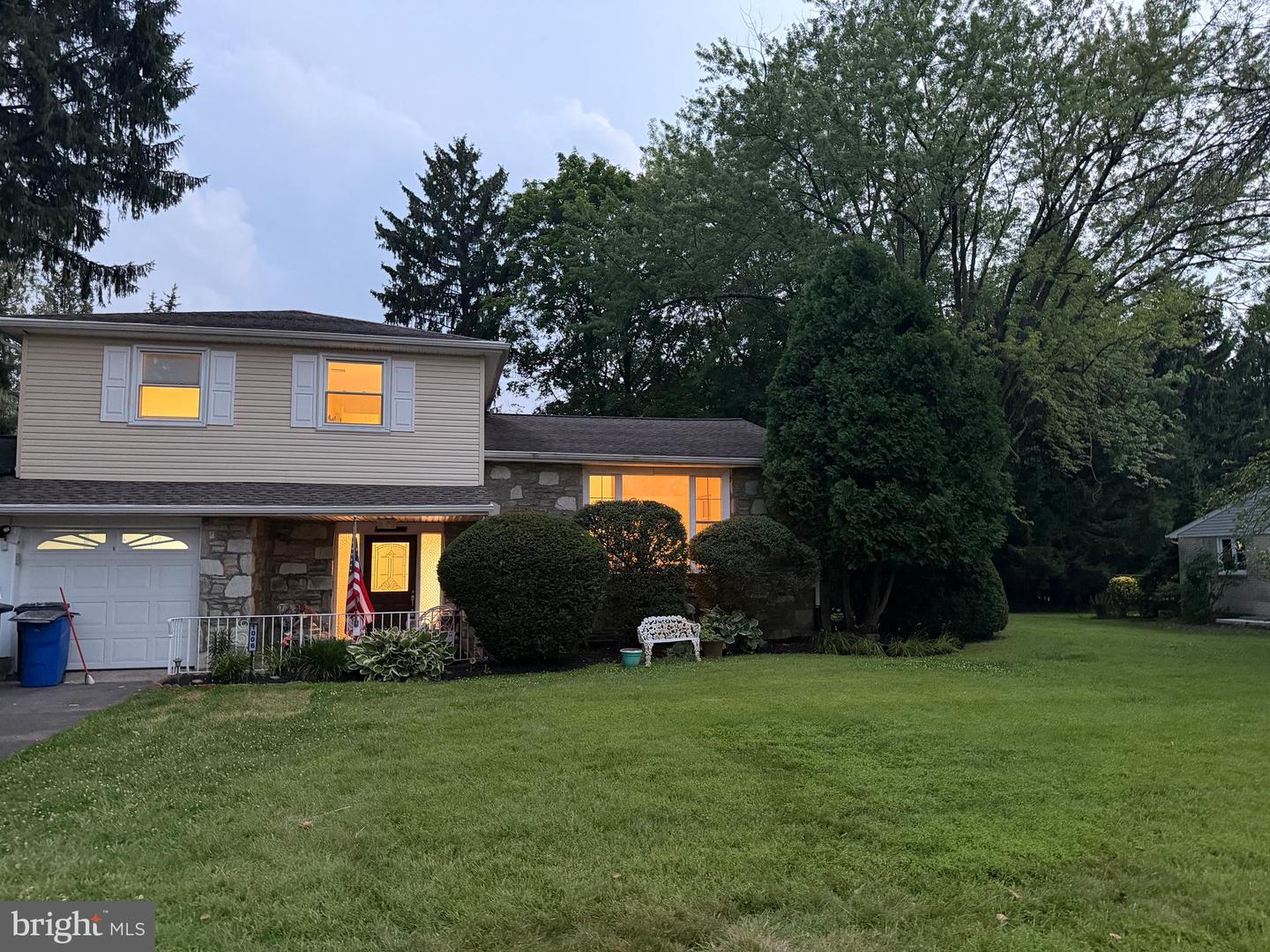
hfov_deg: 71.6
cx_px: 635
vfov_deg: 56.8
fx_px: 881
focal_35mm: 24
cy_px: 476
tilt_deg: +4.7
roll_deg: +0.7
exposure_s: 1/30
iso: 800
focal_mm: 6.76
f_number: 1.78
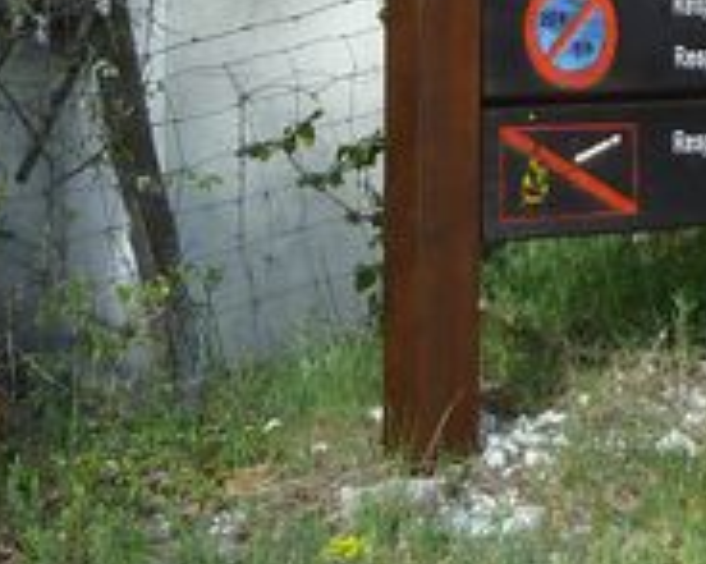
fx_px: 3279
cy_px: -161
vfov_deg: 9.7
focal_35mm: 157
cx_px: 622
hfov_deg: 12.2
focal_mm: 6.1
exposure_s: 1/200
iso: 80
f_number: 4
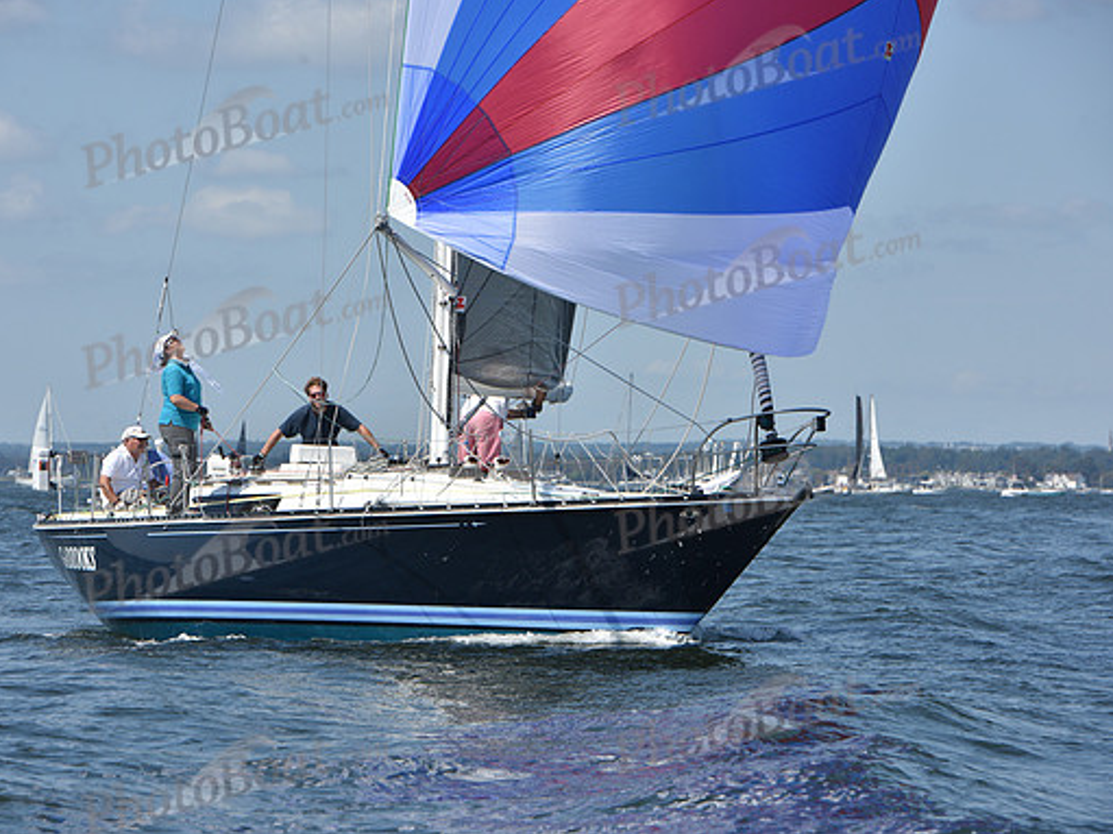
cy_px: 415
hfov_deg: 11.0
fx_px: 5786
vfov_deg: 8.2
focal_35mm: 180
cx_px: 503
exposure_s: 1/1250
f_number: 9
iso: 320
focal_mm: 165
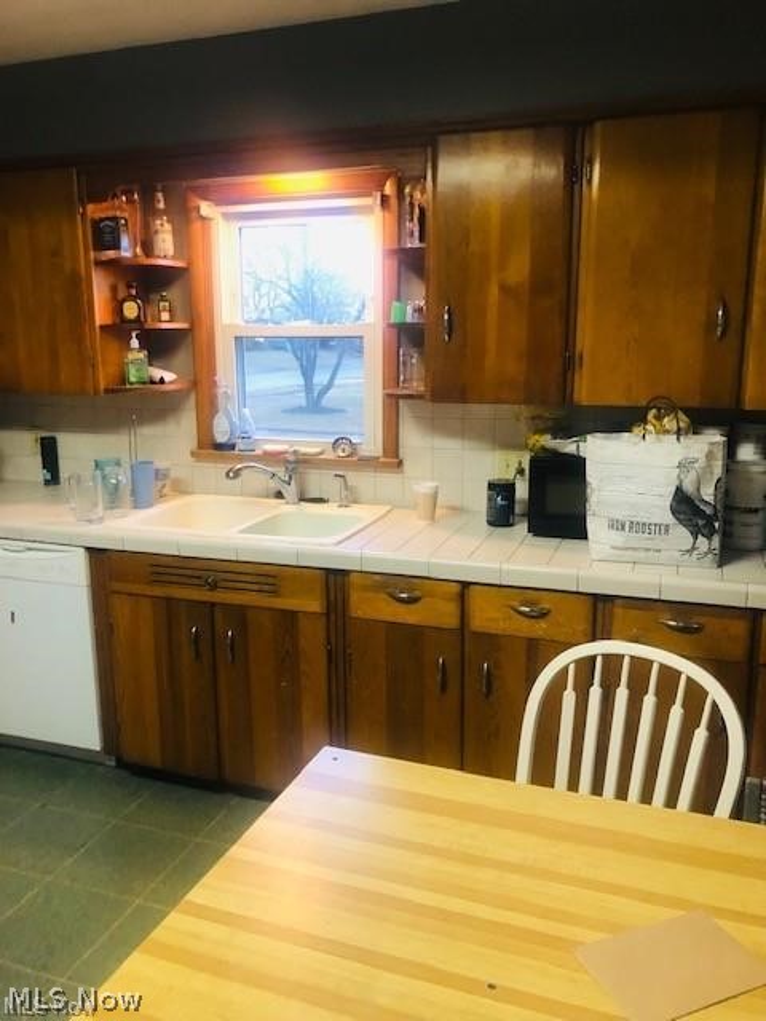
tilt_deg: -11.4
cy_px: 510
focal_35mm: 28
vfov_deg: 63.4
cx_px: 383
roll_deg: +1.9
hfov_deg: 49.7
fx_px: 826
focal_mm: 4
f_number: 1.8
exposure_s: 1/15
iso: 100
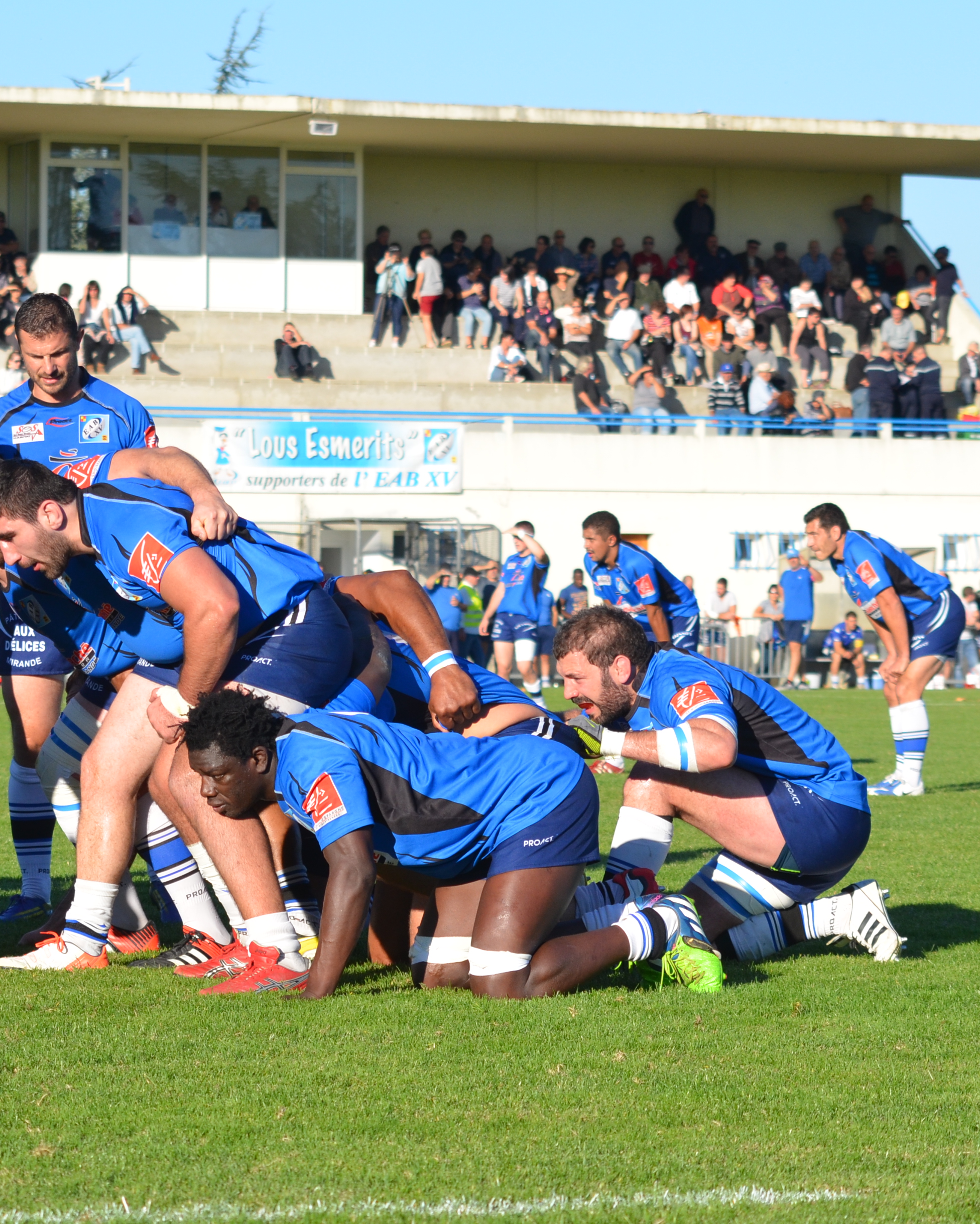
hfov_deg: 10.4
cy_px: 613
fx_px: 5401
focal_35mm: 149
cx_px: 437
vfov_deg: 12.9
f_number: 6.3
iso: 400
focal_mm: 70
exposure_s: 1/1600
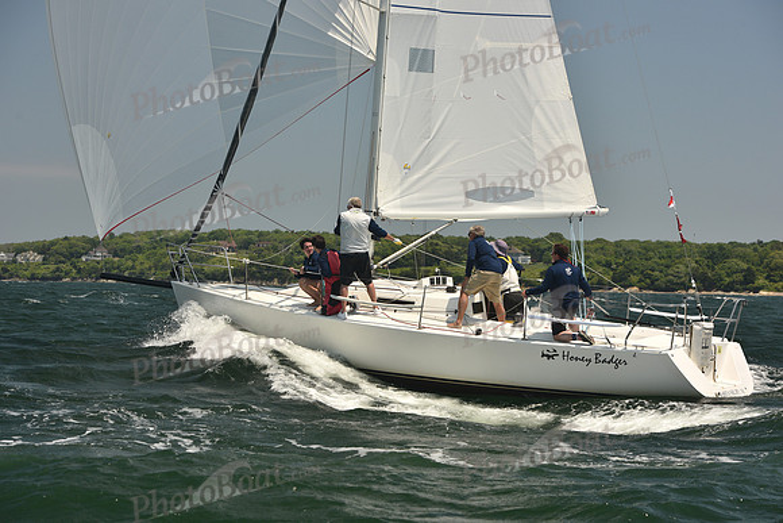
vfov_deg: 19.5
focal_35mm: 70
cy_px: 262
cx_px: 392
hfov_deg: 28.8
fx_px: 1523
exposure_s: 1/640
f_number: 7.1
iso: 250
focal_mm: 70
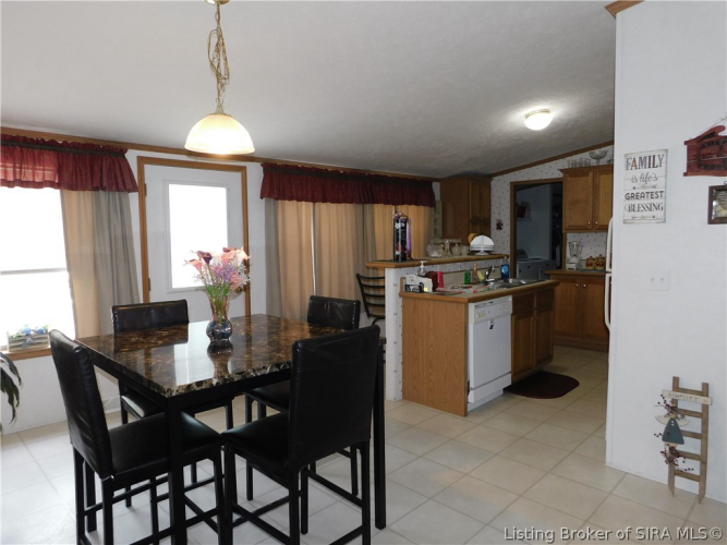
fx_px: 483
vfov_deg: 58.9
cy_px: 272
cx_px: 364
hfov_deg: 73.9
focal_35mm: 23
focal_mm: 4
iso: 200
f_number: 3
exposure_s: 1/30
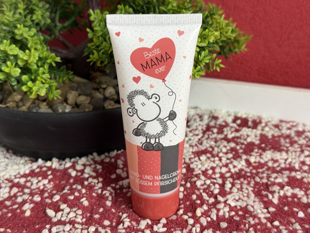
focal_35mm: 48
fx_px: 430
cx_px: 155
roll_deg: +0.2
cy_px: 116
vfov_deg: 30.3
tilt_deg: -27.5
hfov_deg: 39.7
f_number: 1.78
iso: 80
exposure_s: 1/100
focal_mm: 6.76
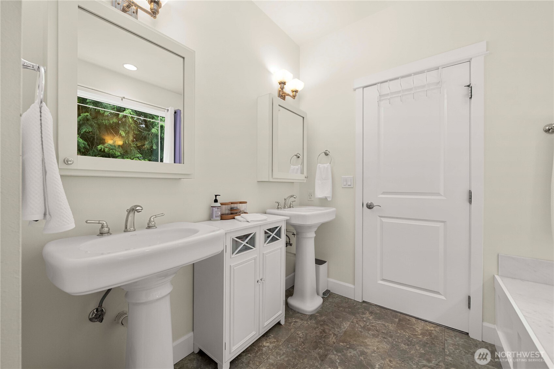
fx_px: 200
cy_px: 184
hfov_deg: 108.3
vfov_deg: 85.4
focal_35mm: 13
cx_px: 277
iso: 400
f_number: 7.1
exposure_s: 1/30
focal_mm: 13
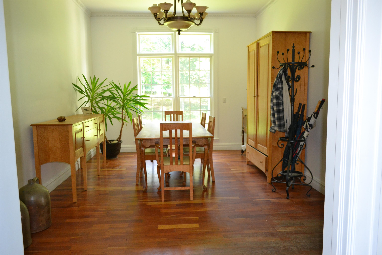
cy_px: 128
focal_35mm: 27
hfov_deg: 67.4
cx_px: 191
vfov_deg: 47.9
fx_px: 286
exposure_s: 1/60
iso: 1250
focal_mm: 18
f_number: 3.5
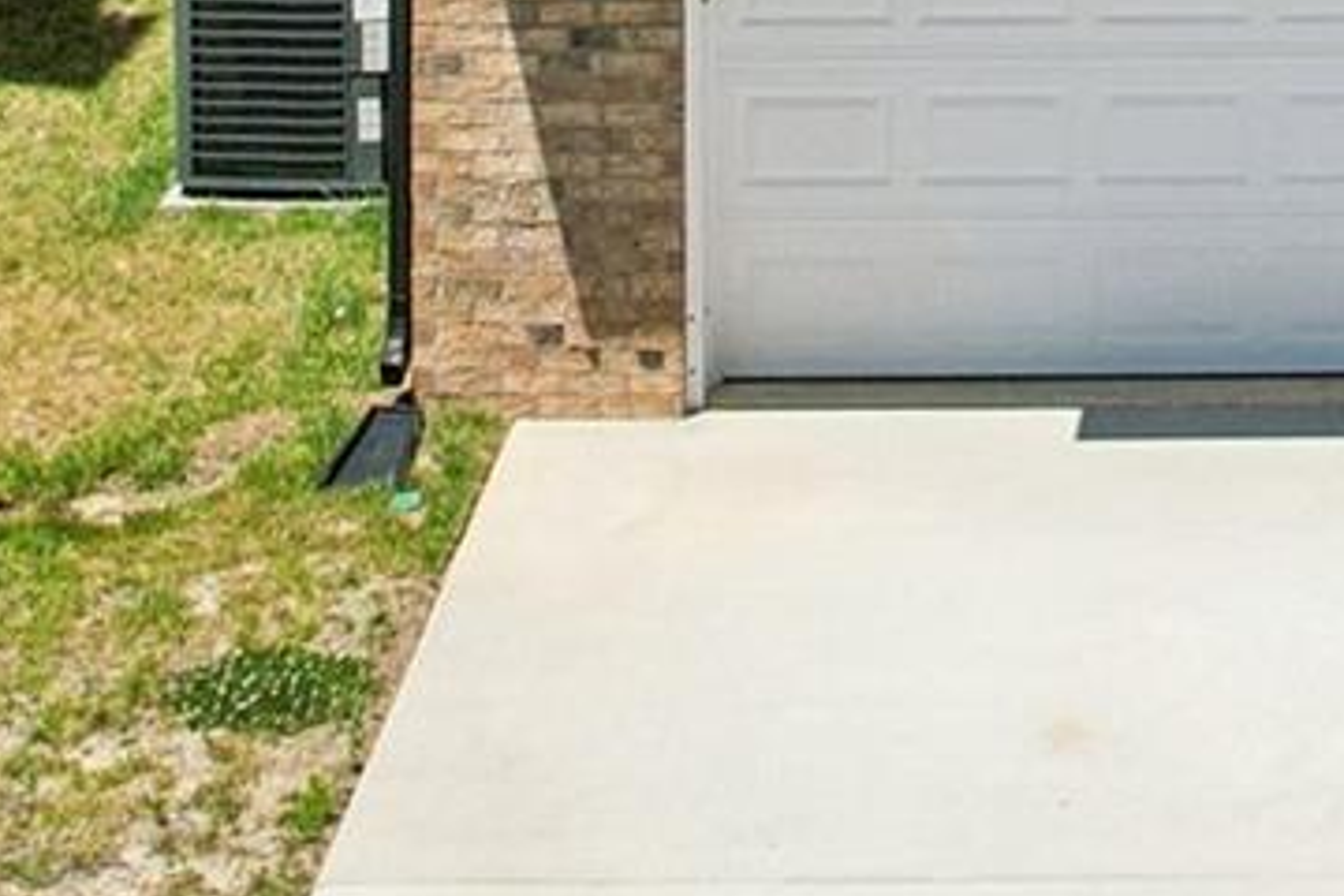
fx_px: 4666
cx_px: 1411
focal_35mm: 125
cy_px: -1118
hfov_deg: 16.0
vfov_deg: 9.9
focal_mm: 8.4
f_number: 2.8
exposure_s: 1/500
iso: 140
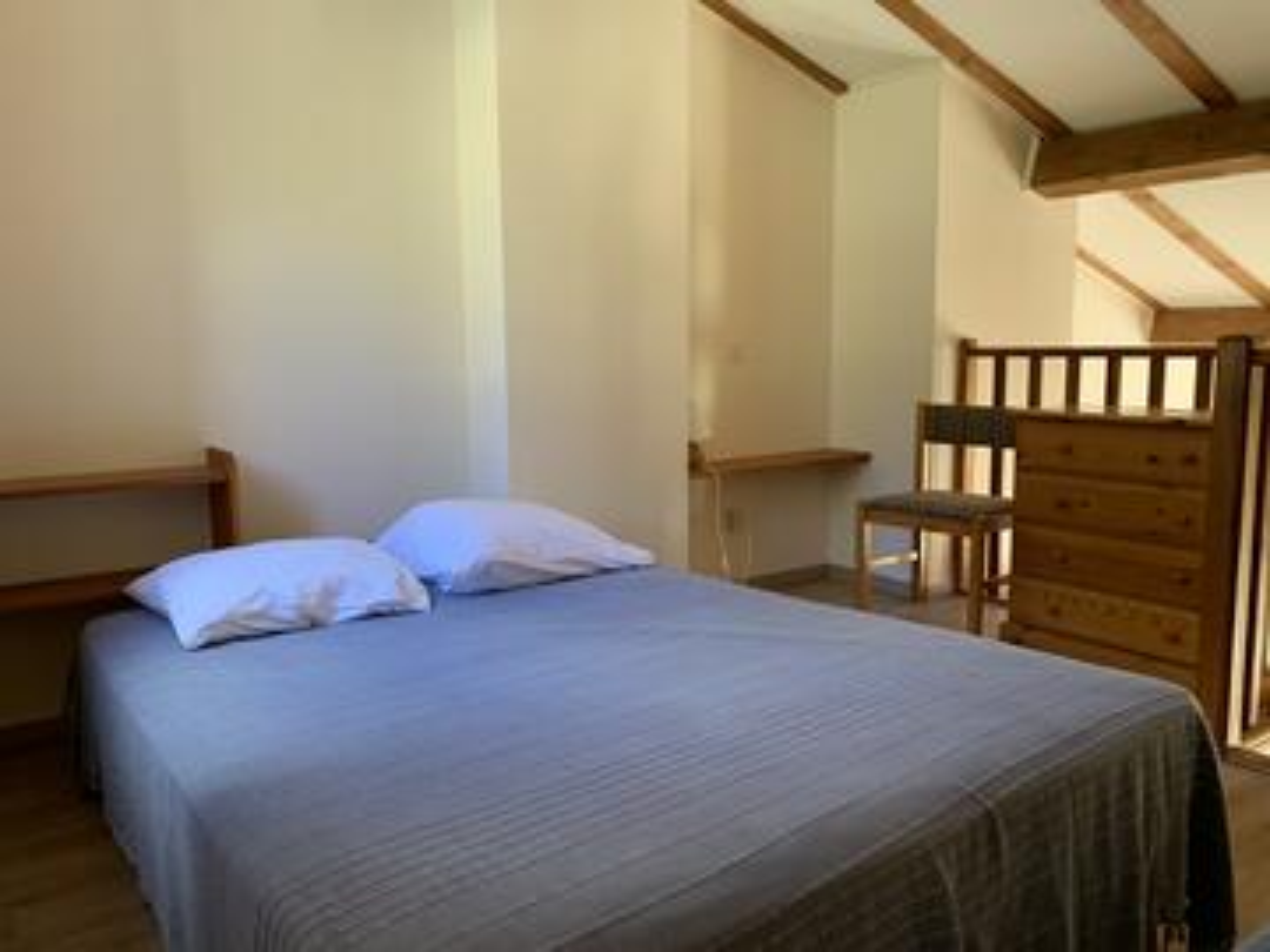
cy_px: 476
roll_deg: -0.4
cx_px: 635
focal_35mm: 26
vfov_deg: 53.1
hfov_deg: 67.3
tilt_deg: -7.4
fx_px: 954
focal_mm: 4.25
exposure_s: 1/63
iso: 100
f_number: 1.8
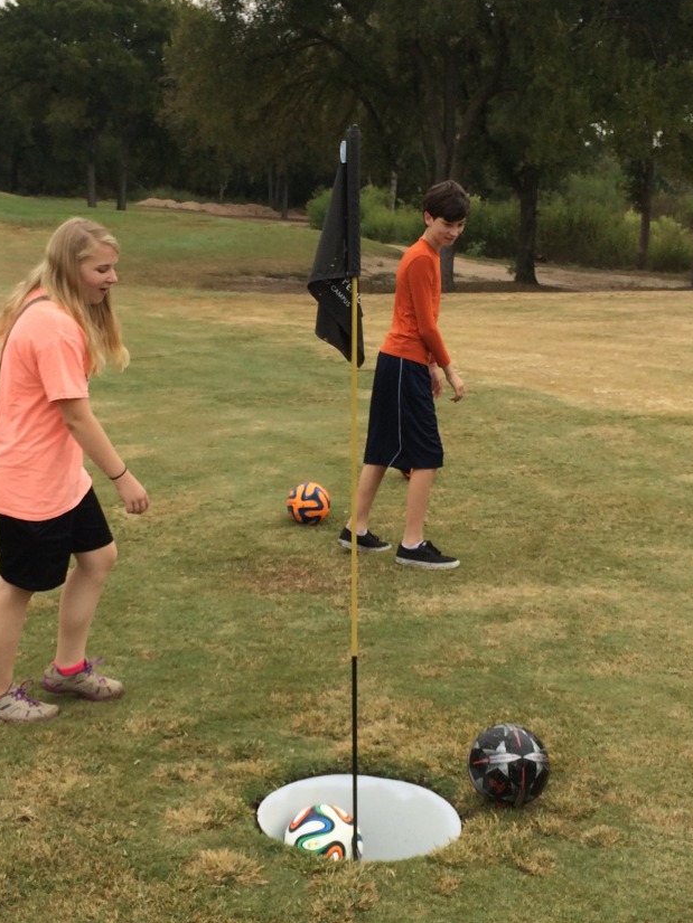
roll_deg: -0.2
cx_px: 308
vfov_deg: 39.7
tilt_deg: -12.2
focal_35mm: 48
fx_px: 1281
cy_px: 462
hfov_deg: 30.2
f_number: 2.2
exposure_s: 1/774
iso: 32
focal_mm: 4.15
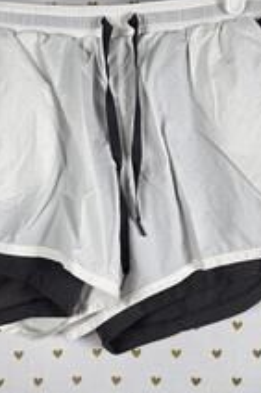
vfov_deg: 45.4
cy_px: 182
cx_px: 80
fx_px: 468
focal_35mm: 43
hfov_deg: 30.8
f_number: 1.7
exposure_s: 1/180
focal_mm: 6.3
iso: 125
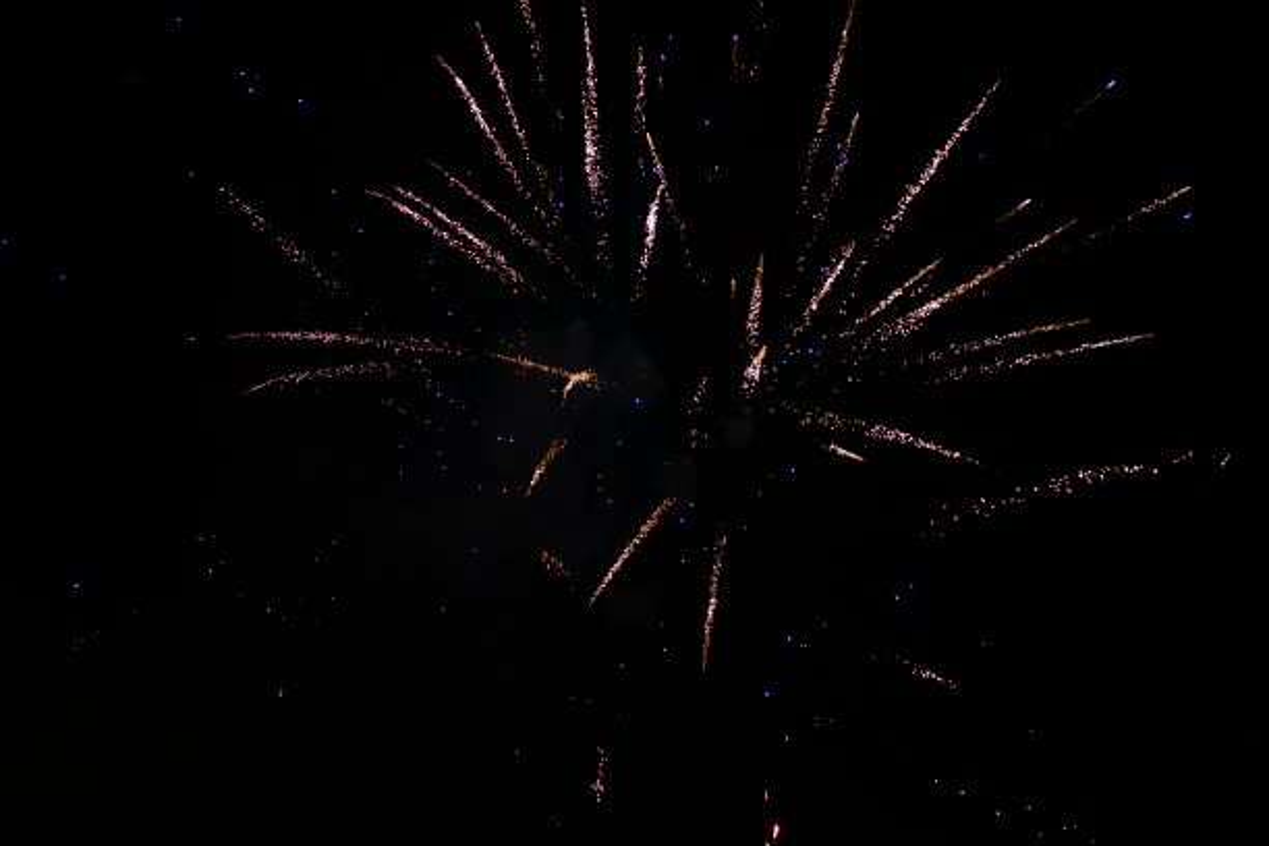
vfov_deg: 24.6
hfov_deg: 36.2
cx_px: 634
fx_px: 1939
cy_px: 423
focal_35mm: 55
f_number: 2.8
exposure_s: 1/125
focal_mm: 55
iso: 500
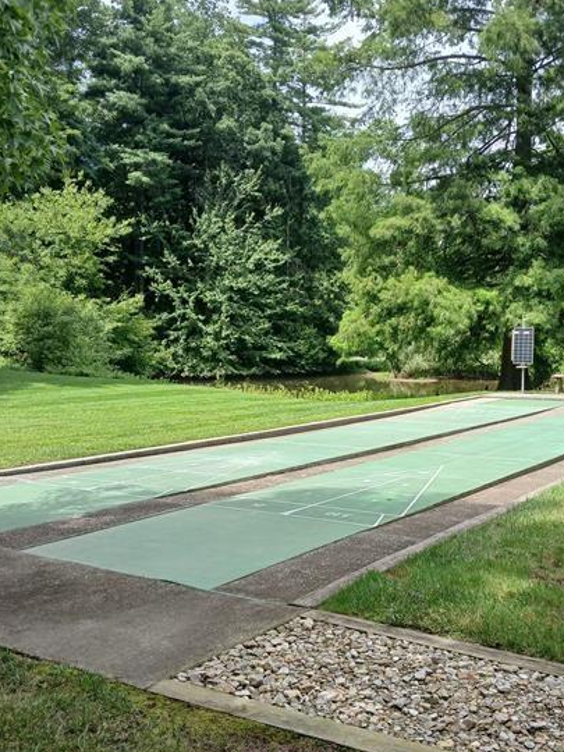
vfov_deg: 49.9
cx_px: 351
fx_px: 804
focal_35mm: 37
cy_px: 434
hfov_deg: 38.4
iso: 20
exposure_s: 1/351
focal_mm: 3.98
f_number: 1.8
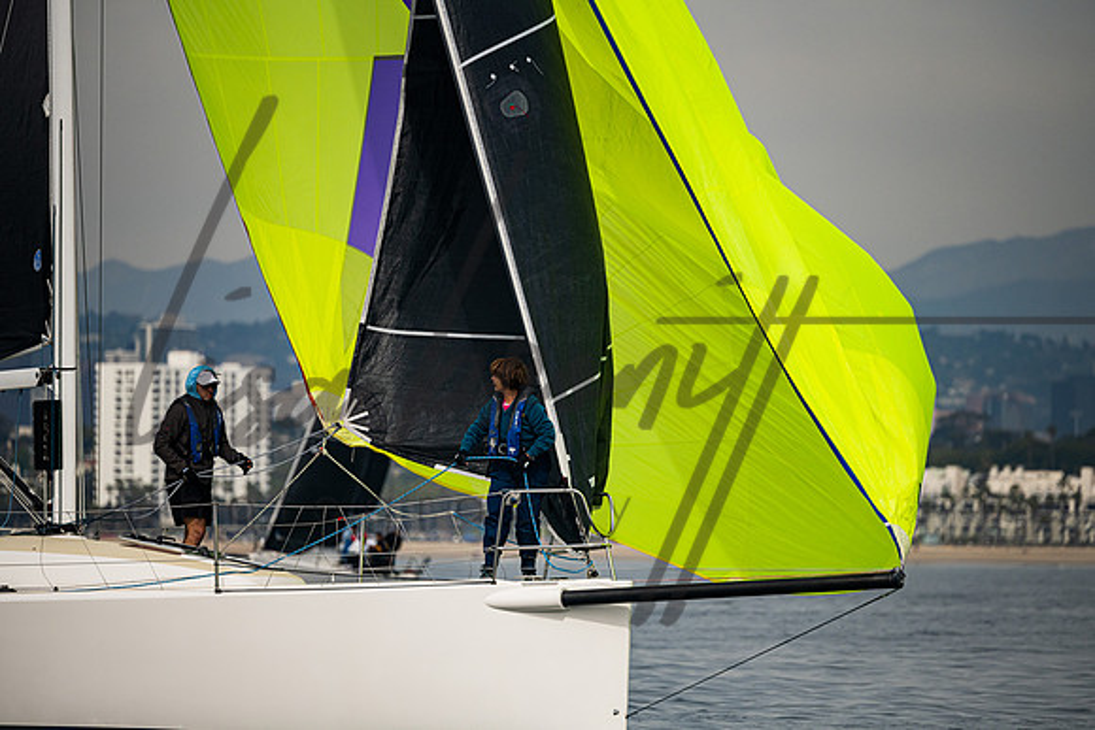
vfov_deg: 4.0
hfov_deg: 6.0
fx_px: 10413
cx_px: 548
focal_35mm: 342
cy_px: 365
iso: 400
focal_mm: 340
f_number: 5.3
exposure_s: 1/6400
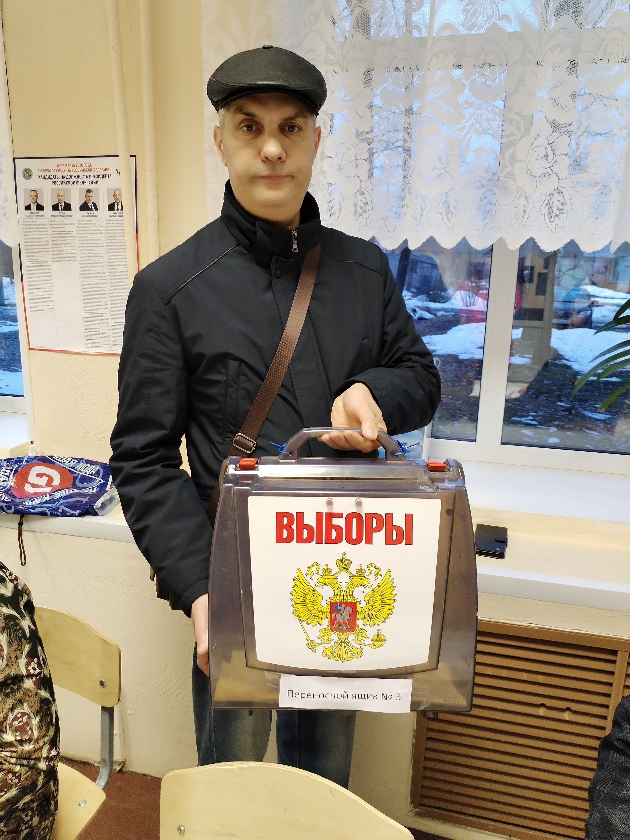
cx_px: 315
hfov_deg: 48.2
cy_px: 420
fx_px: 704
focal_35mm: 29
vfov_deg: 61.7
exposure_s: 1/25
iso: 700
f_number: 1.8
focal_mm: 4.75
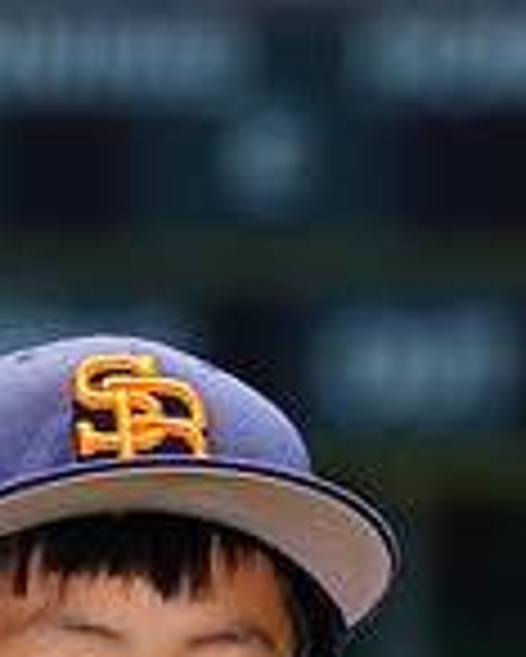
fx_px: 19186
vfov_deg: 2.0
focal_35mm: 987
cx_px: -151
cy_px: 1156
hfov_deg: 1.6
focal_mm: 265
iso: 100
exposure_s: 1/250
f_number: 8
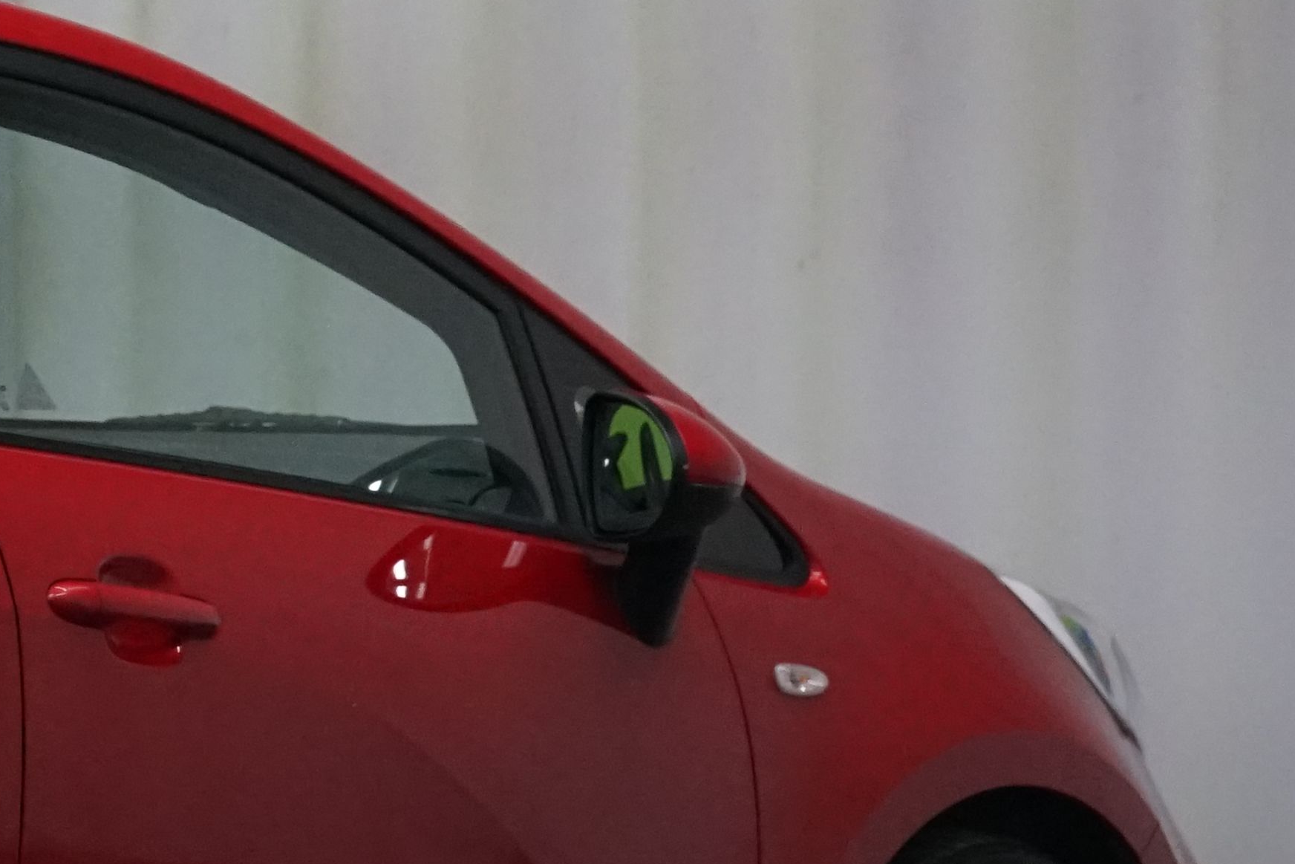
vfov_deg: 6.1
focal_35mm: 227
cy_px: 446
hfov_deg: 8.9
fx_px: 8166
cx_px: -635
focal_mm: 66
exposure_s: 1/160
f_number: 5.6
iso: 4000
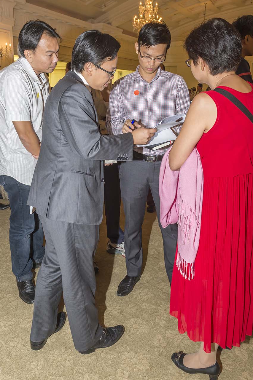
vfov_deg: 67.4
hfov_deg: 47.9
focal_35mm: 27
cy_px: 187
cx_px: 128
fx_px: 285
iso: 800
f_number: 8
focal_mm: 24
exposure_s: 1/60
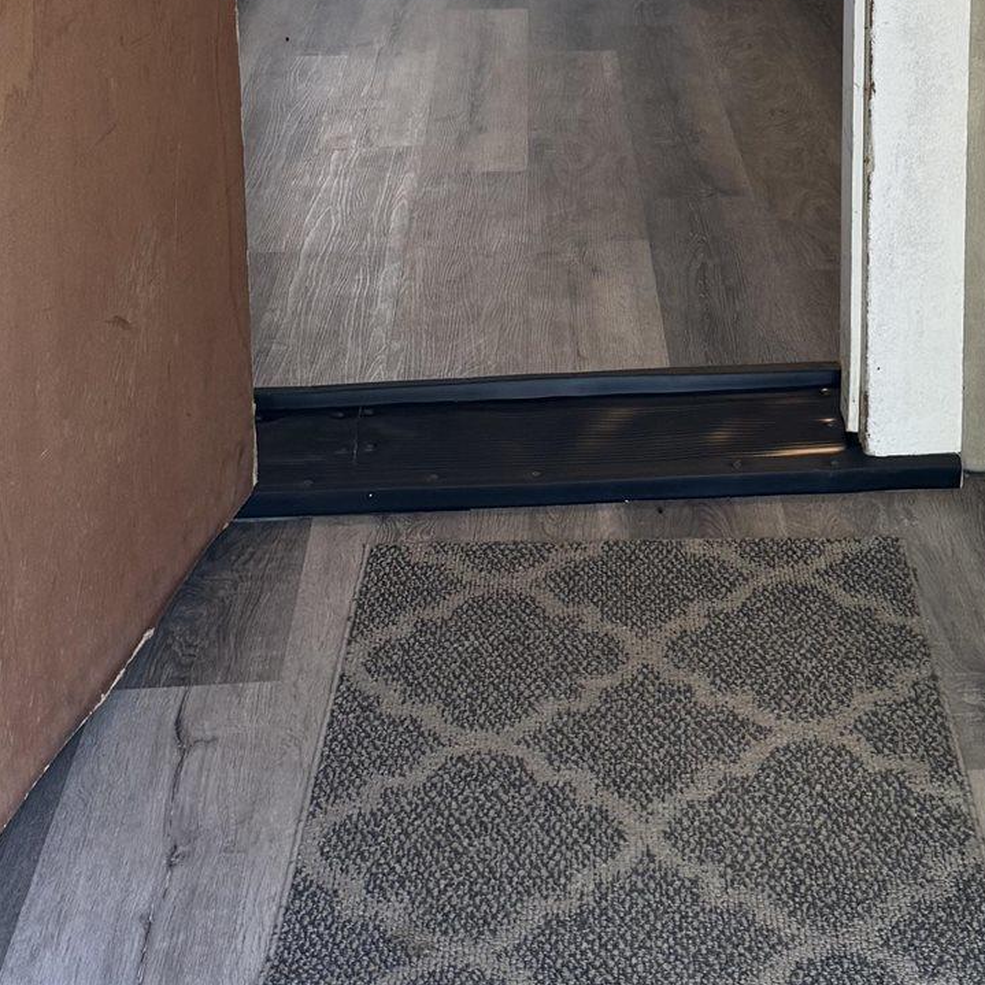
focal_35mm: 68
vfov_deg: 24.0
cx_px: 633
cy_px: -42
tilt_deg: -12.2
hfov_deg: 25.3
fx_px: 2189
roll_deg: +1.0
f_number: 1.78
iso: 125
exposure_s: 1/120
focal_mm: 6.76
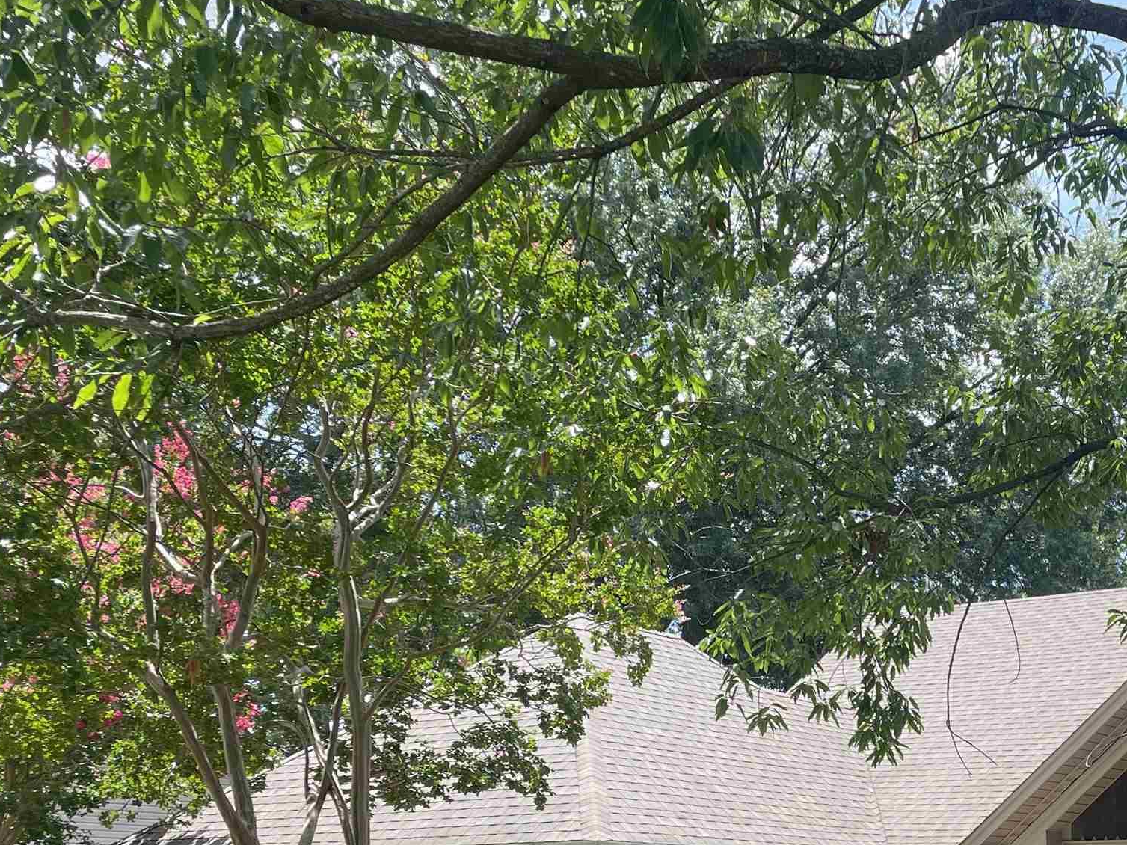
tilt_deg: +7.2
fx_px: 1725
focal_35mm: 53
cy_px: 756
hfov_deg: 34.3
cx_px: 996
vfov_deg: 26.6
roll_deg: +0.5
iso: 32
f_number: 1.6
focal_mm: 4.2
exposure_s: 1/682
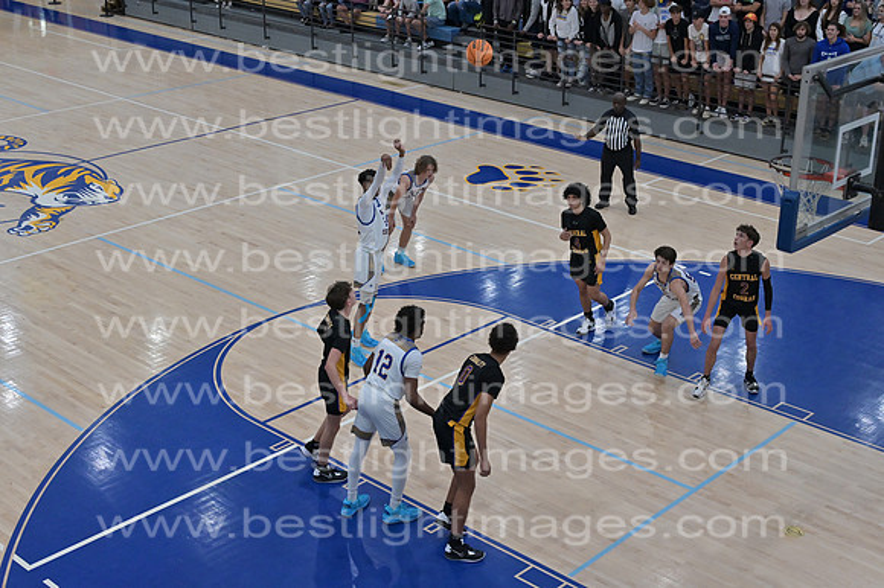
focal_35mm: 50
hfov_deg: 39.6
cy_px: 294
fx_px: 1227
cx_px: 442
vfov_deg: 27.0
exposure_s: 1/800
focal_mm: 50
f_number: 4
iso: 4000
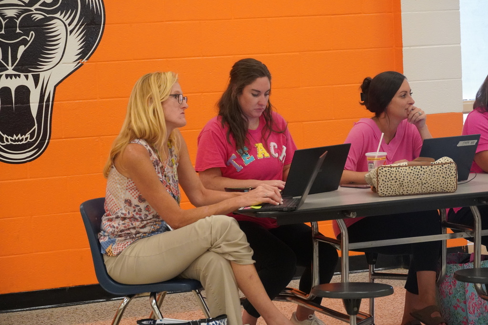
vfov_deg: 13.0
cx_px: 244
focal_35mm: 105
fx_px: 1423
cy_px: 162
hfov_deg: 19.5
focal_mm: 70
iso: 5000
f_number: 5.6
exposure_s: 1/160
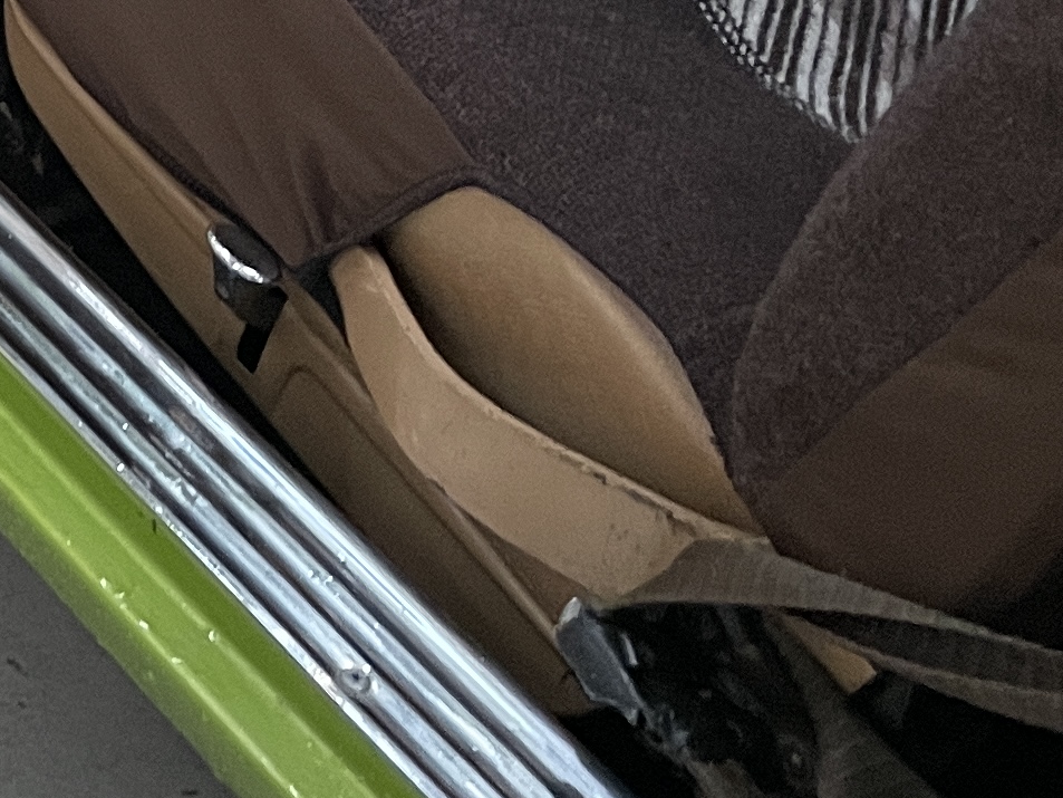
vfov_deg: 12.5
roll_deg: -2.2
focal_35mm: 110
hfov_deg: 14.5
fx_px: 3378
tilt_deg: -25.6
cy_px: -527
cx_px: -1124
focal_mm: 4.2
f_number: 1.6
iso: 250
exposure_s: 1/60
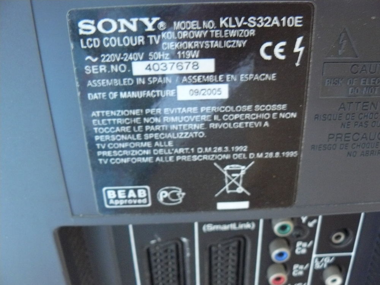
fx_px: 395
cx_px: 190
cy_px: 142
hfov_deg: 51.4
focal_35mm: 36
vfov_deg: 39.7
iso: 400
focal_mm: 6
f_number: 2.8
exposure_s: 1/10
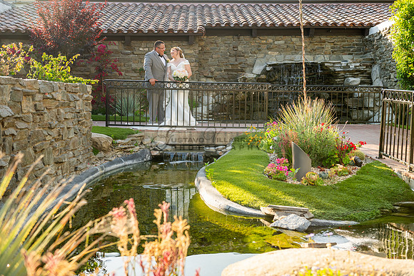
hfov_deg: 46.4
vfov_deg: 31.9
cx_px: 207
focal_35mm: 42
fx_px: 483
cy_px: 138
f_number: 4
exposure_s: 1/250
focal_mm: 42
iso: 100
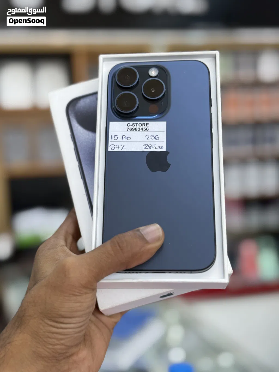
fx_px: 516
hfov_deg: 30.3
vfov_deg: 39.7
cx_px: 140
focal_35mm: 48
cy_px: 186
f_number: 1.78
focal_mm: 6.76
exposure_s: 1/458
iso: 64
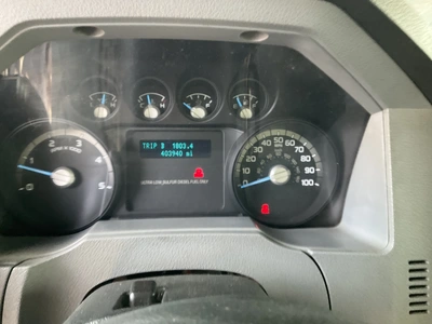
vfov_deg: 48.2
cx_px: 216
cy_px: 162
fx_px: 362
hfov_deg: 61.7
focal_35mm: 29
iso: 160
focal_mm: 3
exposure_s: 1/60
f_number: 1.8
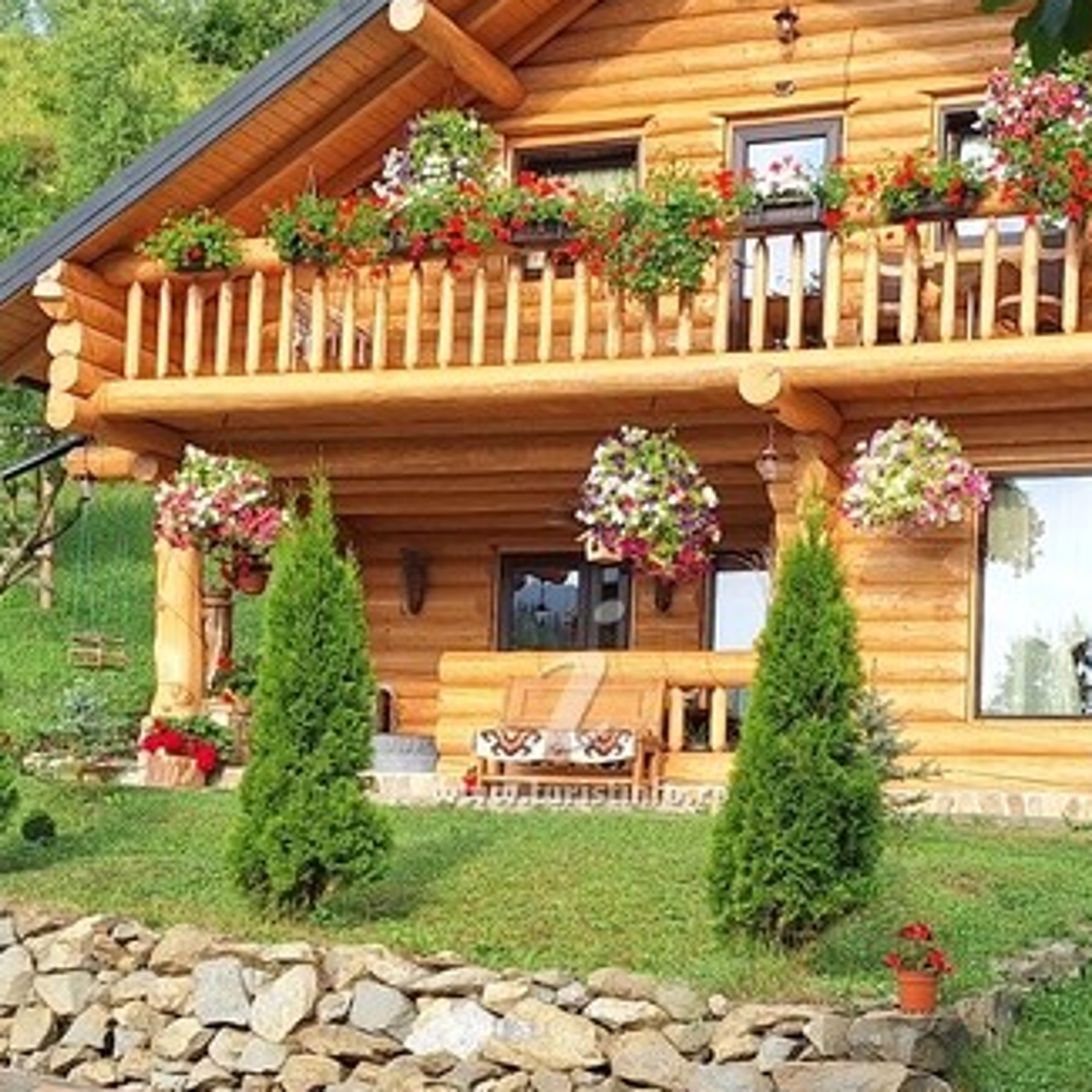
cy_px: 763
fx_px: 2284
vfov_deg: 26.7
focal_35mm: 64
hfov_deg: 26.8
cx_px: 645
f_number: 1.8
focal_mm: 5.54
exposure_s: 1/1377
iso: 40
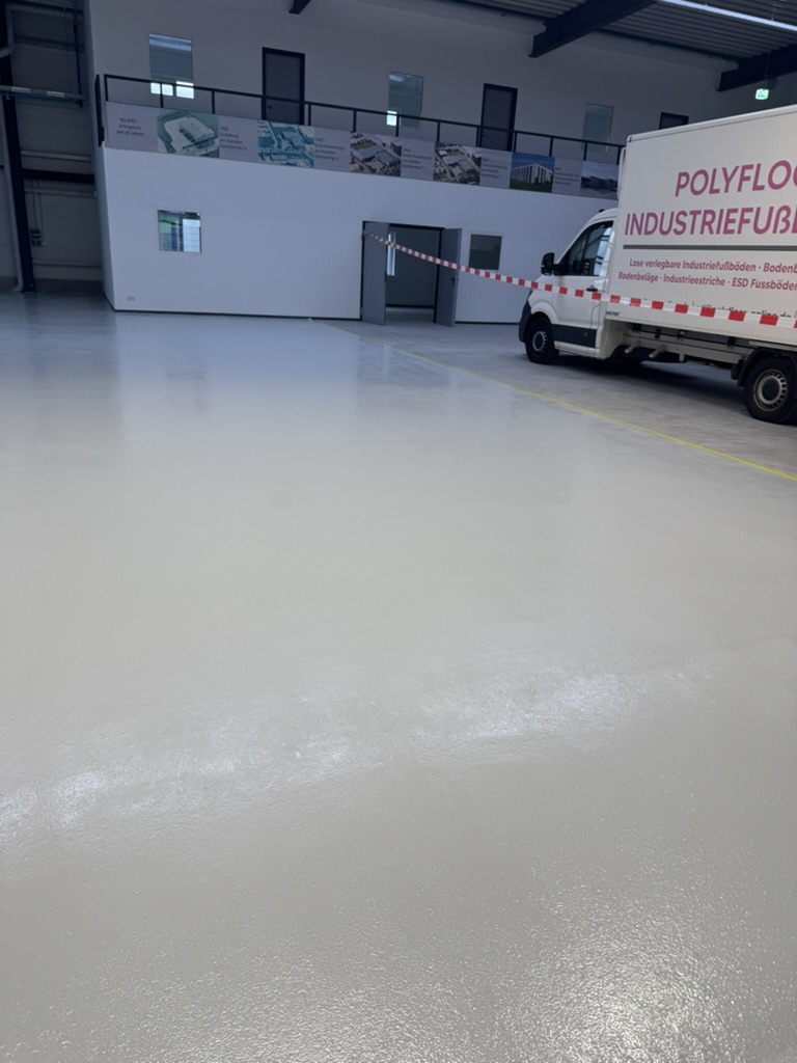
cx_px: 398
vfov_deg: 71.6
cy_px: 532
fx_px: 737
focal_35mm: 24
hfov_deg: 56.8
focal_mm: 6.76
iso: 80
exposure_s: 1/100
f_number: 1.78
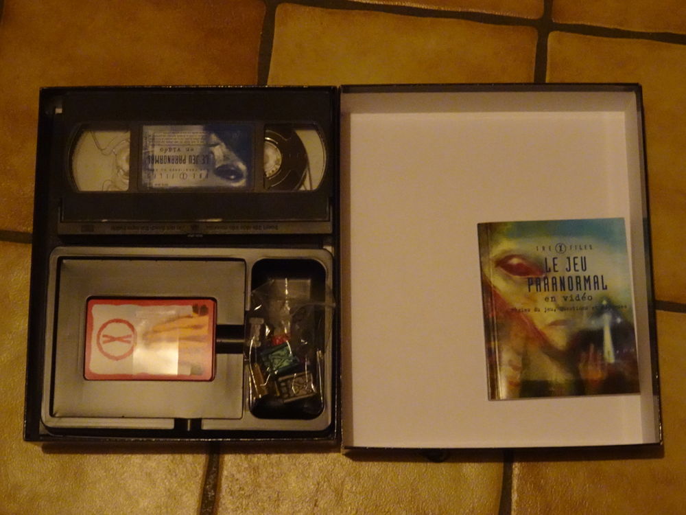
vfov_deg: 21.0
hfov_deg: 27.8
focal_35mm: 70
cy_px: 258
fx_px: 1387
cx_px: 343
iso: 1250
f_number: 5
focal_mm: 11.2
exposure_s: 1/8
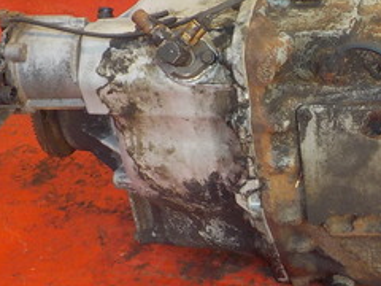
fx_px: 881
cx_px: 394
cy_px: 99
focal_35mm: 80
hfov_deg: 23.3
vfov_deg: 18.4
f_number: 3.3
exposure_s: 1/30
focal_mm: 4.1
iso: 140
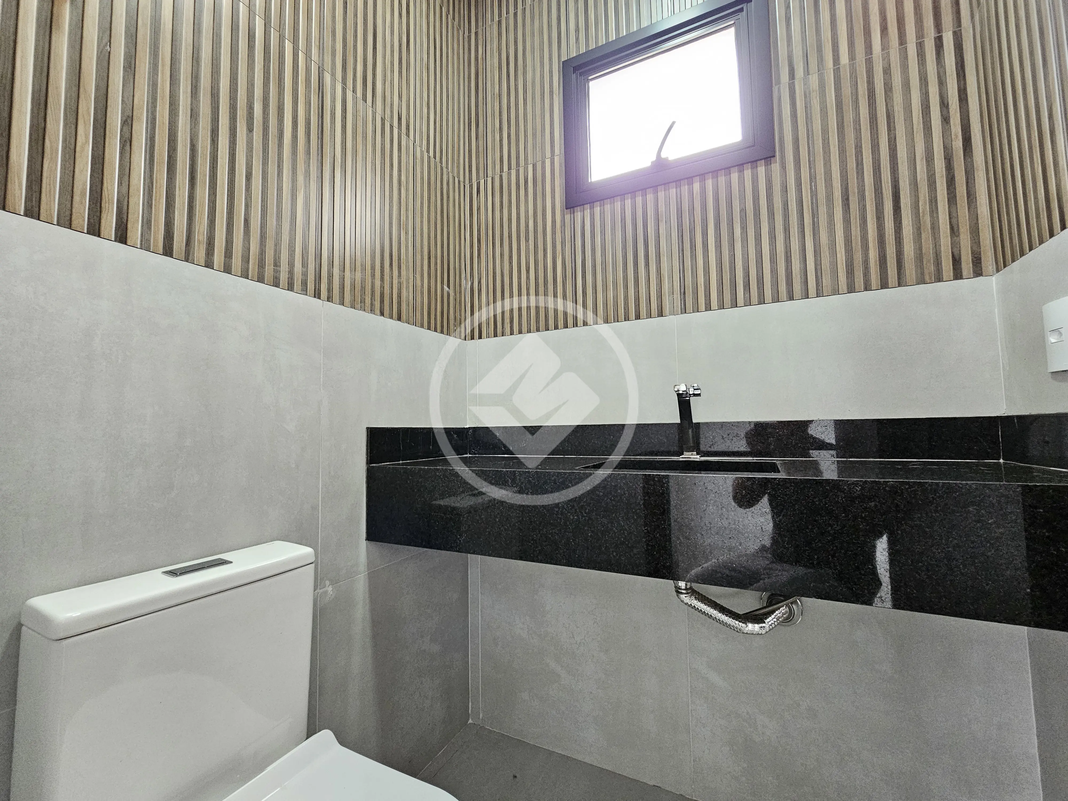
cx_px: 534
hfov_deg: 106.2
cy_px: 400
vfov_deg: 89.9
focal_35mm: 13
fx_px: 401
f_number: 2.2
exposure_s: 1/77
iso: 500
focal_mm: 2.2
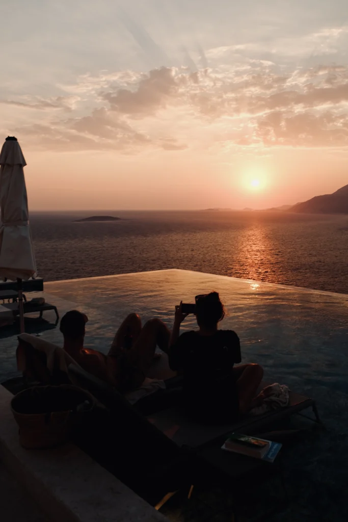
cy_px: 261
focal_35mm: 33
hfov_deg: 40.0
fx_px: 478
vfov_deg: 57.2
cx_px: 174
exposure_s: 1/140
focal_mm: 22.3
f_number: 5
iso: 160
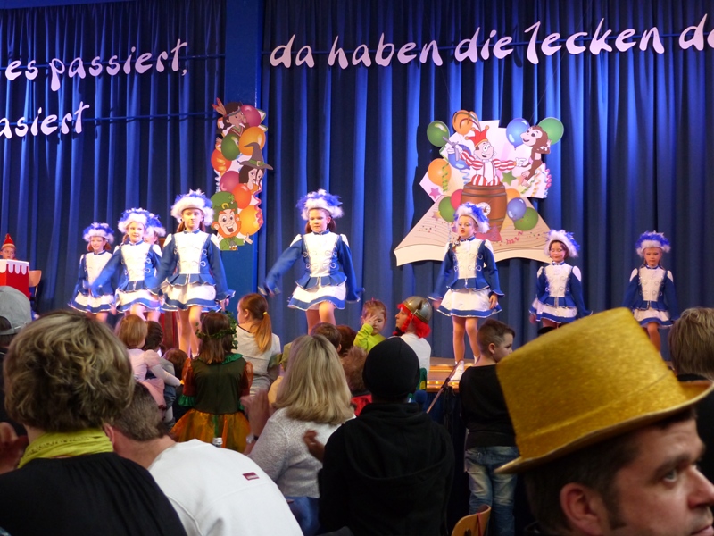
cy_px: 268
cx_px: 357
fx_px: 1258
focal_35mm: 61
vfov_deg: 24.0
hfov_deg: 31.7
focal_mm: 10.9
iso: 400
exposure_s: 1/40
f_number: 2.8
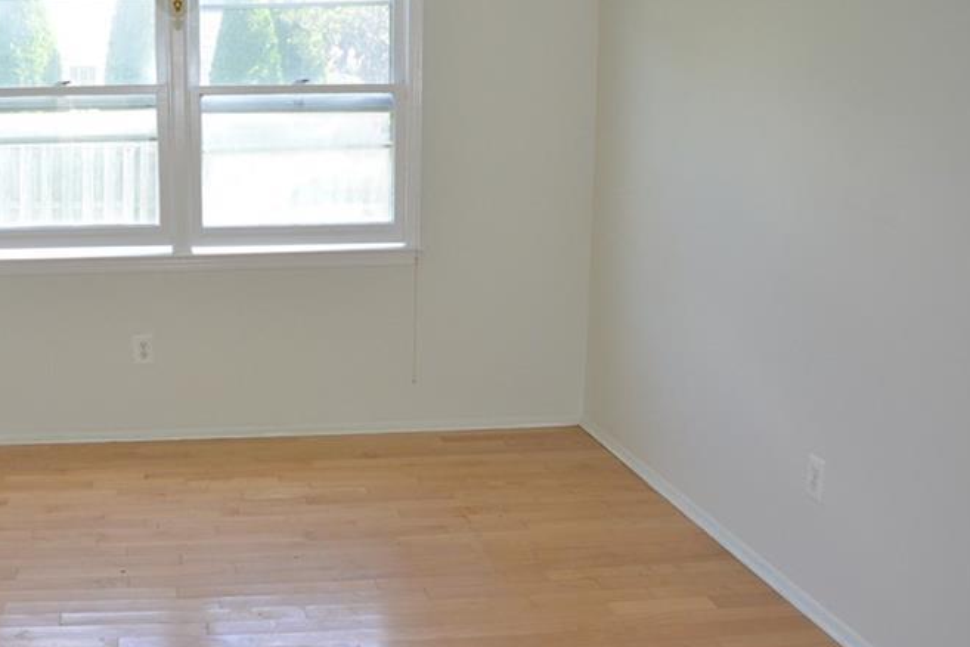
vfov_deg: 31.9
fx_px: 1132
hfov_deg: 44.9
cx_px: 247
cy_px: 332
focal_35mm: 42
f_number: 5.6
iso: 1250
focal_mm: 18
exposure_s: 1/250
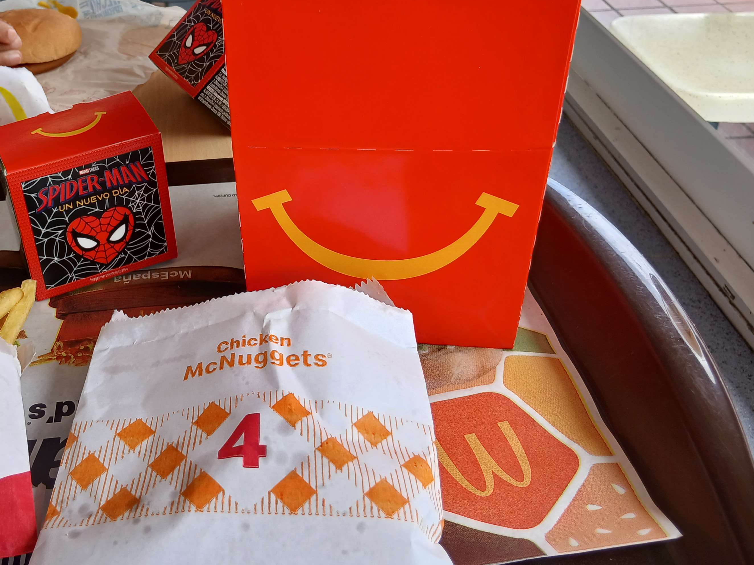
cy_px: 163
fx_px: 871
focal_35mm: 40
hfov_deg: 45.5
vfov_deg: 35.4
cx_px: 207
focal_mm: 3.98
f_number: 1.8
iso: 25
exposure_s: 1/120
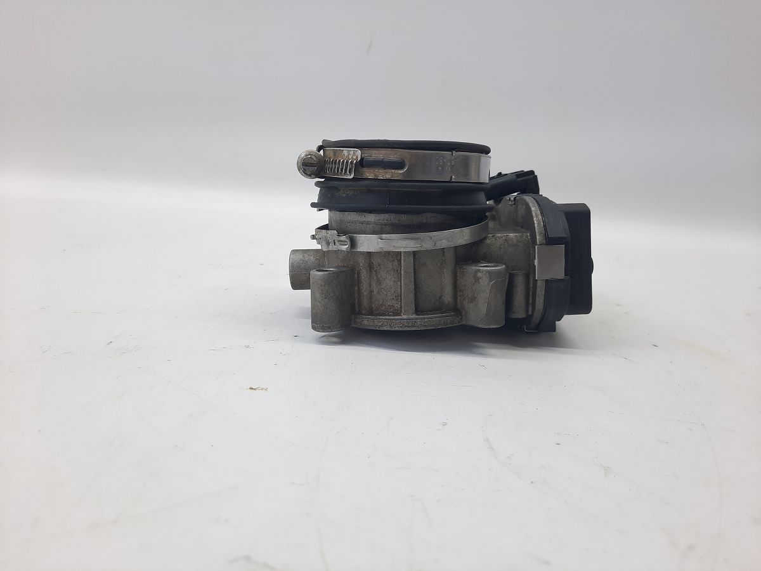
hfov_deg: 69.4
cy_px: 286
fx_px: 550
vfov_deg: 54.9
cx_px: 380
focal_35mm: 25
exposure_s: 1/50
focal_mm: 4.6
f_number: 2
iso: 64
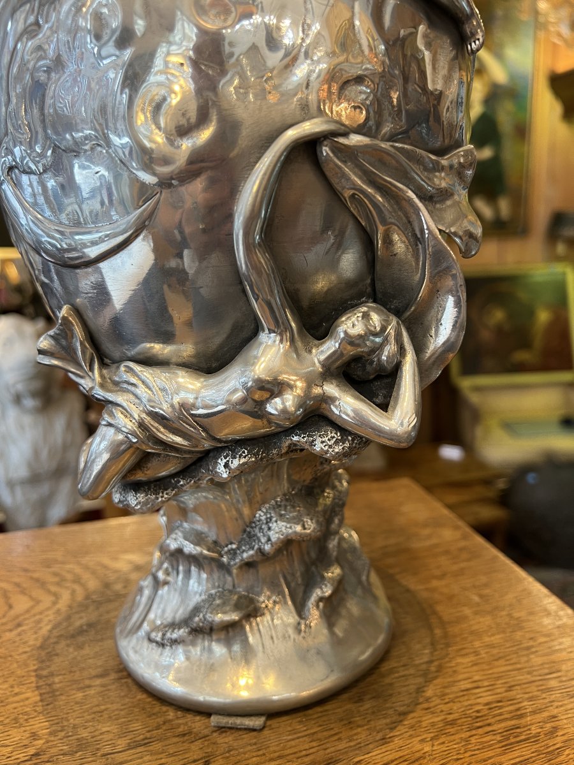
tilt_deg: -12.7
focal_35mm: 26
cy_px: 382
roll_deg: +2.5
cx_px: 287
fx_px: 575
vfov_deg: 67.3
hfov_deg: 53.1
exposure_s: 1/50
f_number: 1.5
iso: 64
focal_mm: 5.7
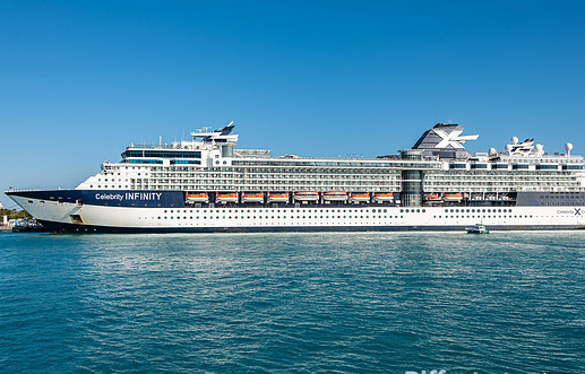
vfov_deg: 38.9
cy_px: 196
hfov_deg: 57.7
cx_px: 317
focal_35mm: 33
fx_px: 530
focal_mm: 28
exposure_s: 1/250
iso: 64
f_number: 8
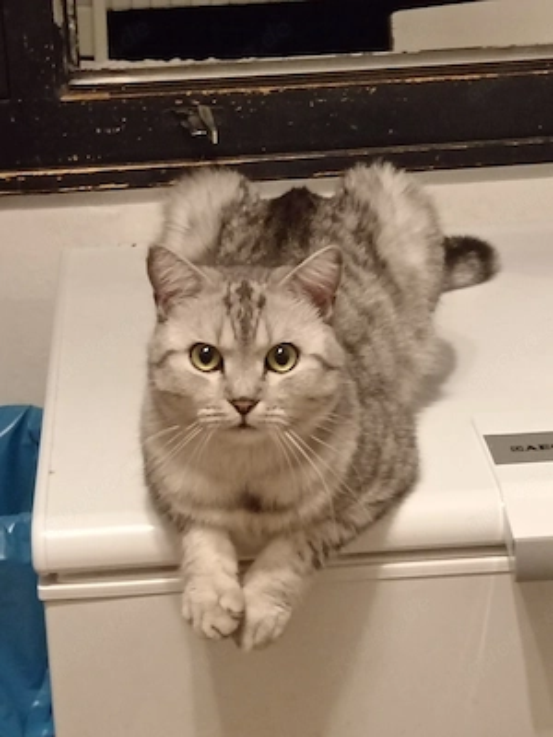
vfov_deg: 21.5
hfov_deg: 16.2
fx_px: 1938
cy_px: 368
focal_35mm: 91
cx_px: 276
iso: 3265
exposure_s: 1/33.3
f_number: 1.9
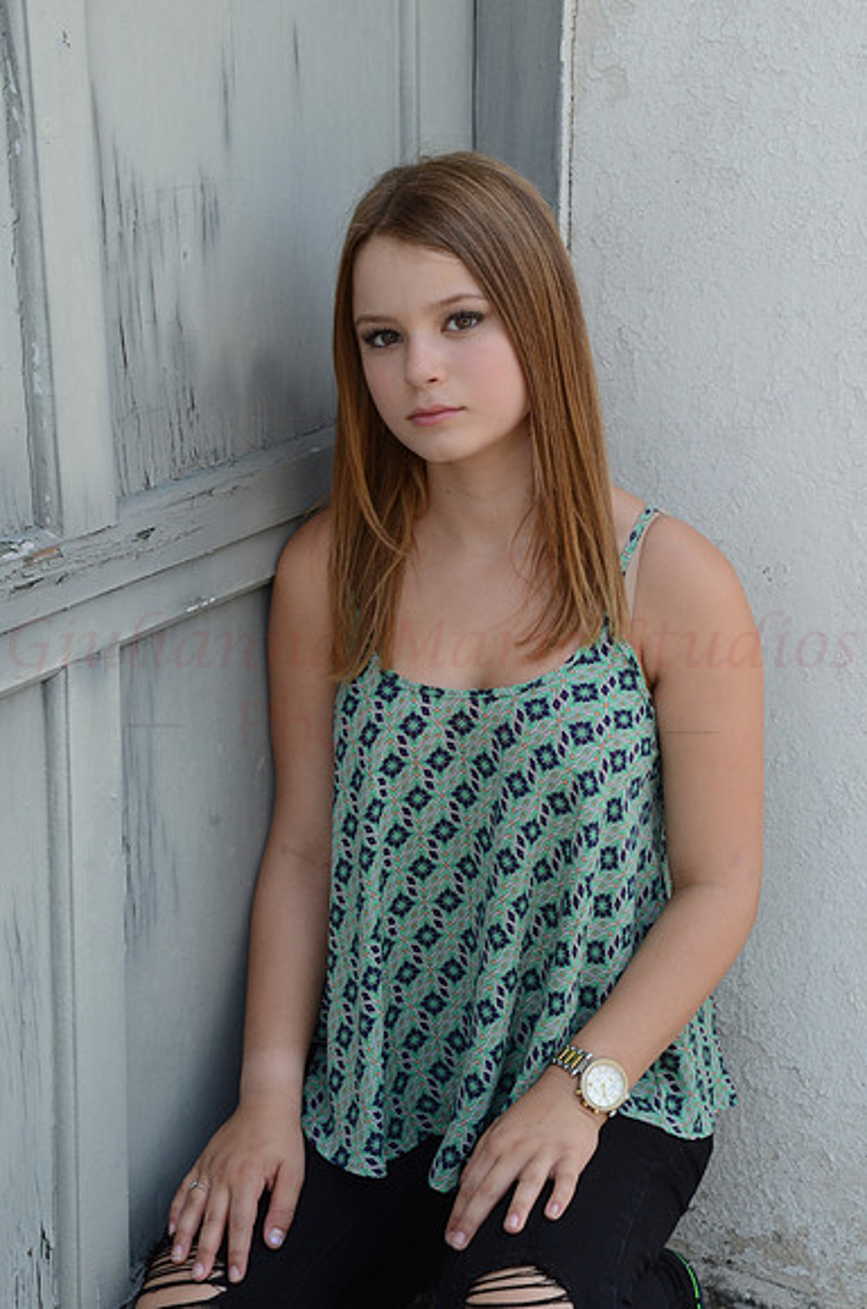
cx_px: 434
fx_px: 2613
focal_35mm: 72
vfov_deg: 28.1
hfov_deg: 18.8
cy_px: 654
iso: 640
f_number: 11
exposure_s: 1/160
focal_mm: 48
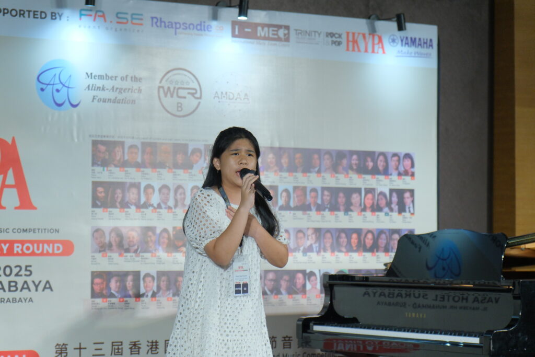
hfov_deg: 19.5
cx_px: 268
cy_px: 178
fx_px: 1561
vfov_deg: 13.0
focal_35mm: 105
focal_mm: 70
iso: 1250
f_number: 2.8
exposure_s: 1/160
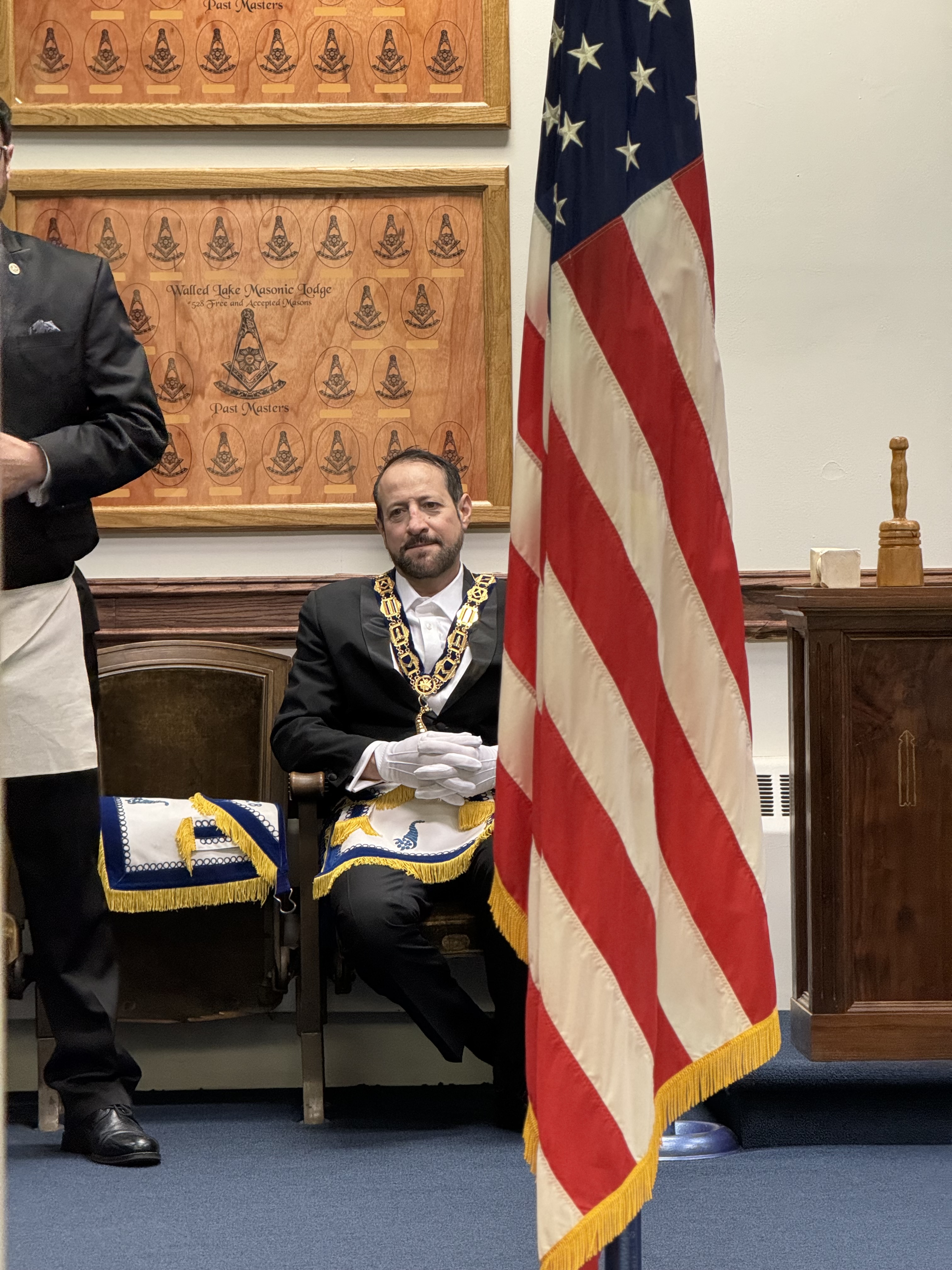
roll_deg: +0.5
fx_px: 4400
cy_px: 635
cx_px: 476
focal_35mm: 120
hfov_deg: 12.3
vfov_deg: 16.4
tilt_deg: -1.9
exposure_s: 1/60
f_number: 2.8
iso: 500
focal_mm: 15.66
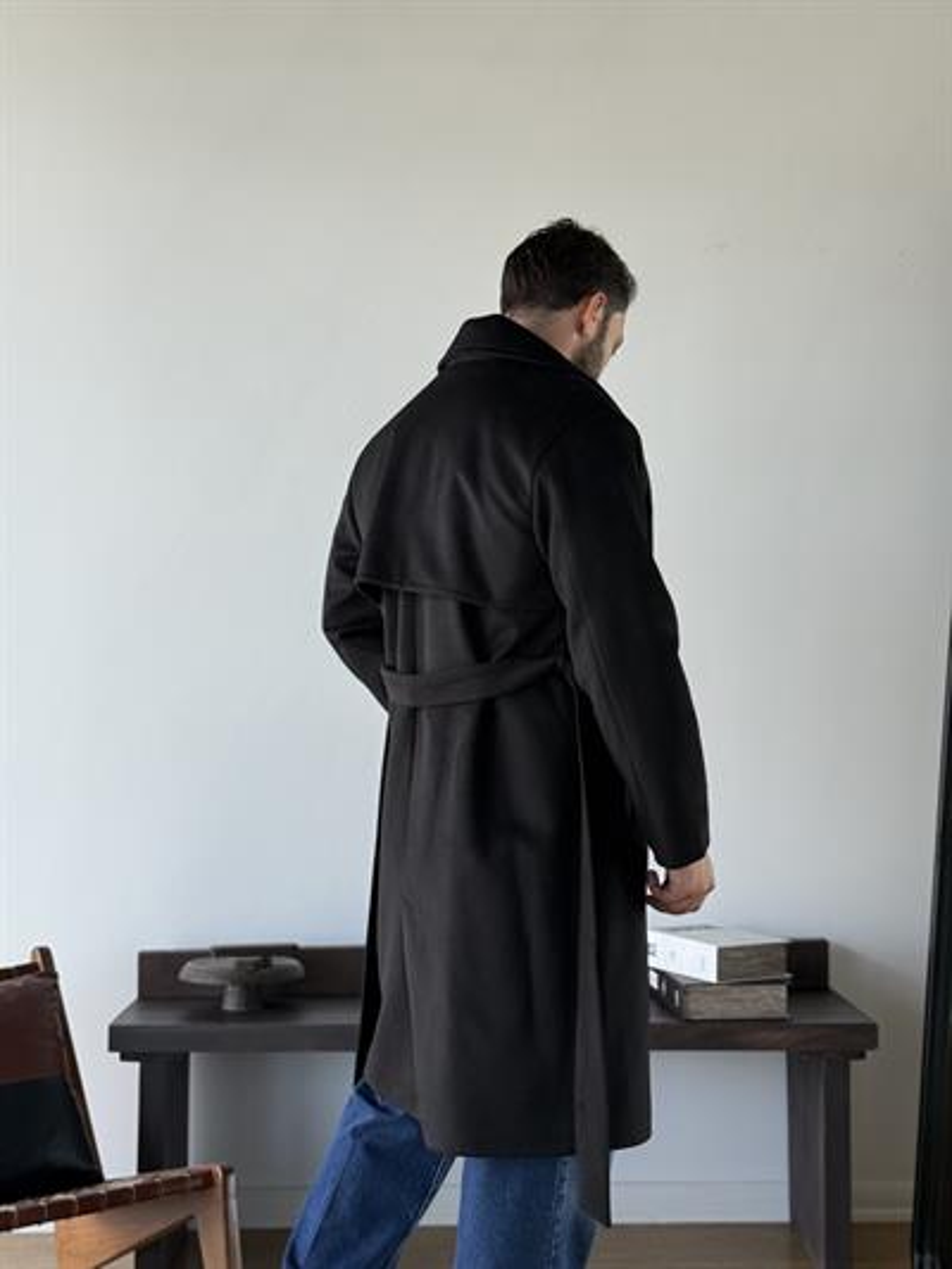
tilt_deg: +1.6
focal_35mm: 48
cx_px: 476
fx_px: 1759
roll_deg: +0.0
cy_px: 634
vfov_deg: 39.6
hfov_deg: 30.3
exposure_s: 1/257
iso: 64
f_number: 1.78
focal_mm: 6.76
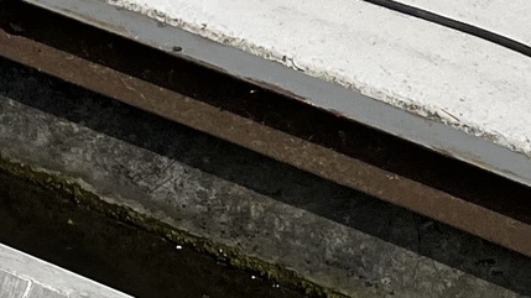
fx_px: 2322
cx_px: -921
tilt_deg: -54.1
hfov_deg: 10.4
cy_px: 579
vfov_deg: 7.1
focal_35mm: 165
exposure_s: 1/8403
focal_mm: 5.1
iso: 50
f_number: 1.6
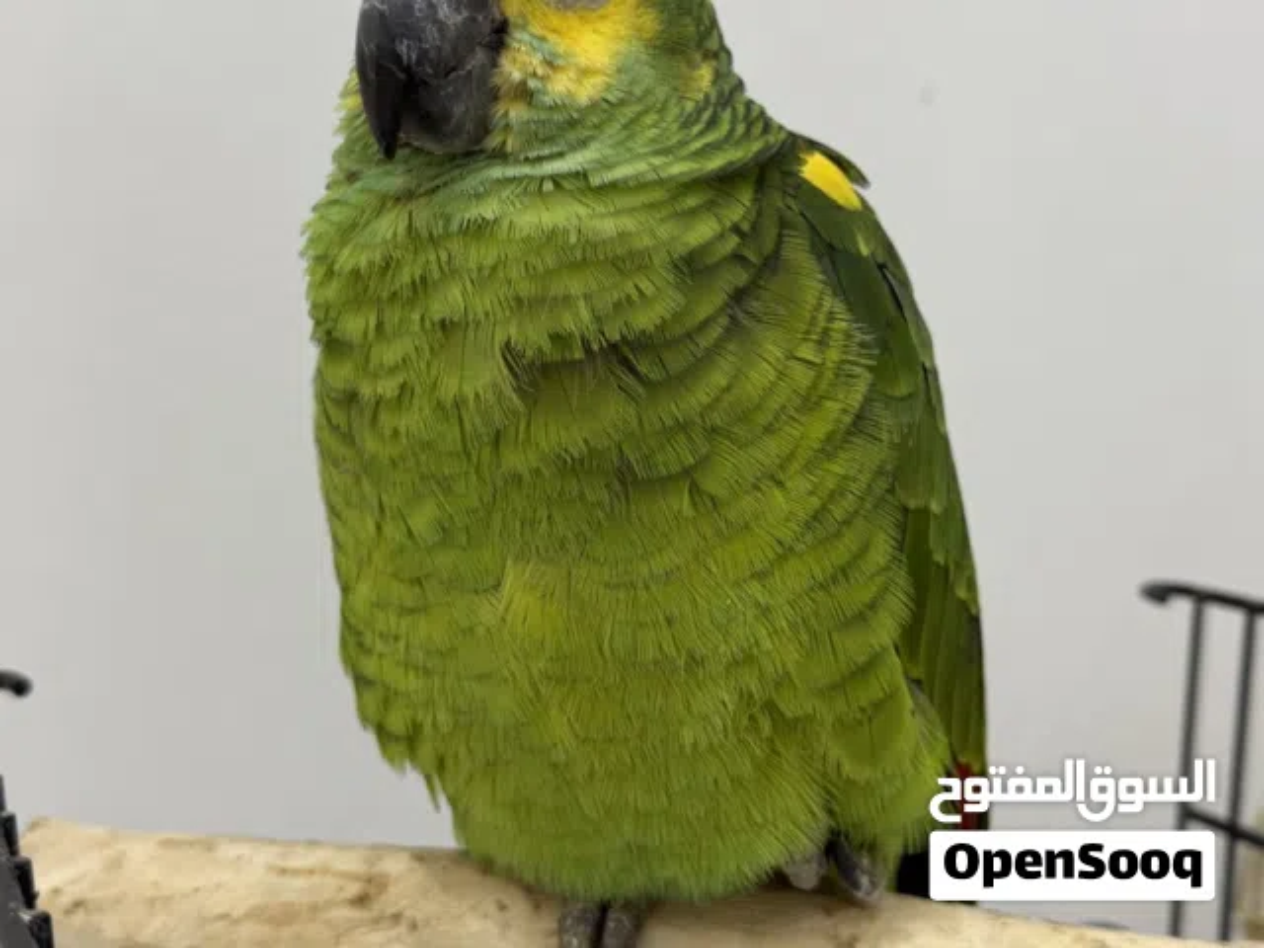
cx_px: 632
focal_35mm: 24
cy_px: 474
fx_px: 876
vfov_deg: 56.8
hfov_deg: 71.6
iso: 125
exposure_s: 1/50
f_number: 1.78
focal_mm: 6.76
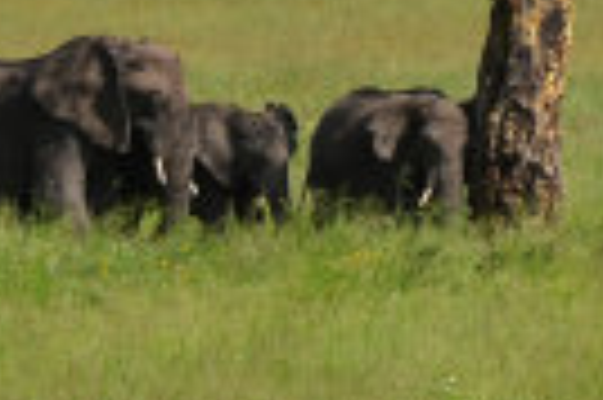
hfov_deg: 2.3
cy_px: -420
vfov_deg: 1.5
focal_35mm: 891
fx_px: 14906
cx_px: 405
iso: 100
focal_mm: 130
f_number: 8
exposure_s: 1/250
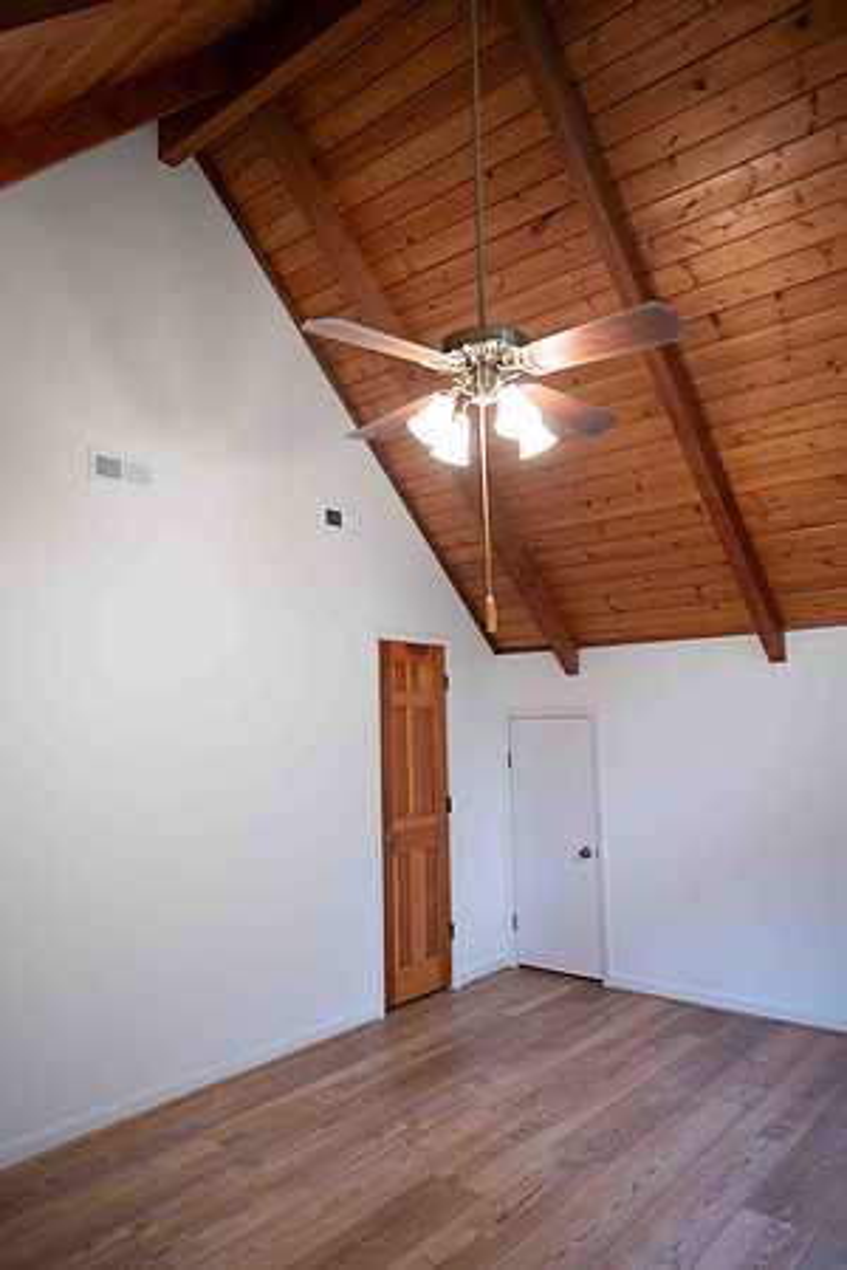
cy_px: 635
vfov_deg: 73.7
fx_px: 847
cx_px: 424
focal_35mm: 24
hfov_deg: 53.1
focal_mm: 24
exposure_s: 1/250
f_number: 2.5
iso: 2000
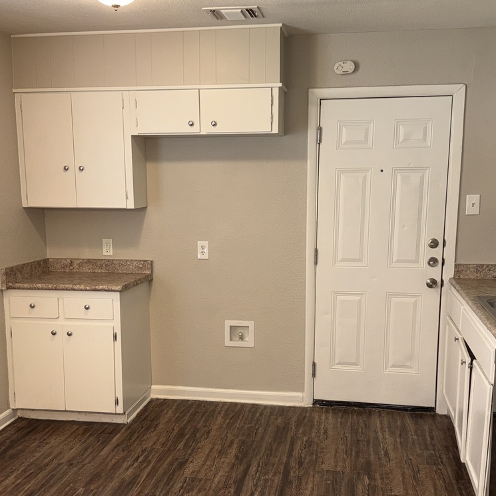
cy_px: 295
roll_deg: -0.2
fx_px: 665
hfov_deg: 40.9
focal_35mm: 41
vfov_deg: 40.8
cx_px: 237
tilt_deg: -9.9
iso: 80
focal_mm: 6.76
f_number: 1.78
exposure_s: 1/53
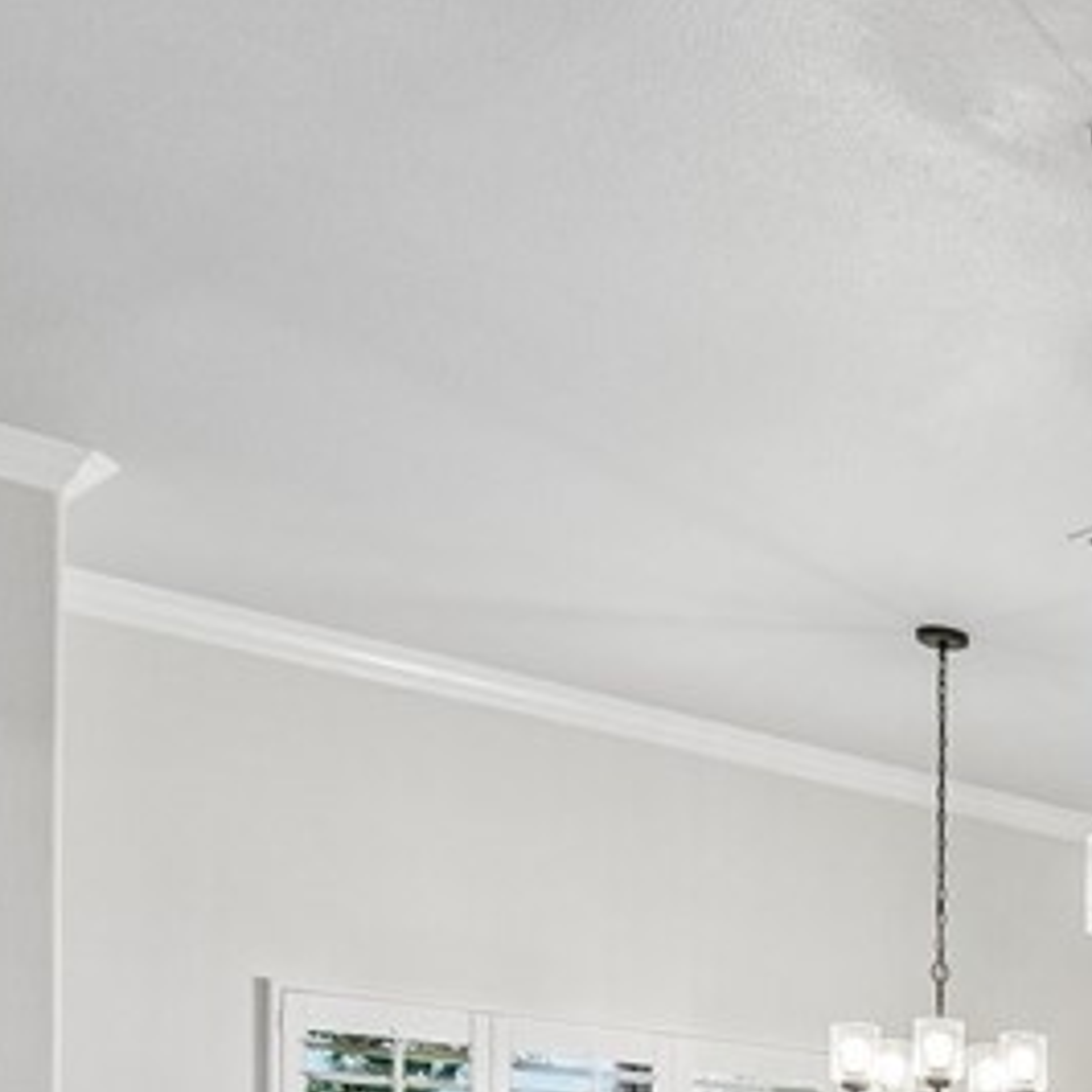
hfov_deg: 21.1
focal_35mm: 54
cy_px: 1344
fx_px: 1930
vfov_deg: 27.4
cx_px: 1975
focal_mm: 15.6
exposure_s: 1/30
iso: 400
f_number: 8
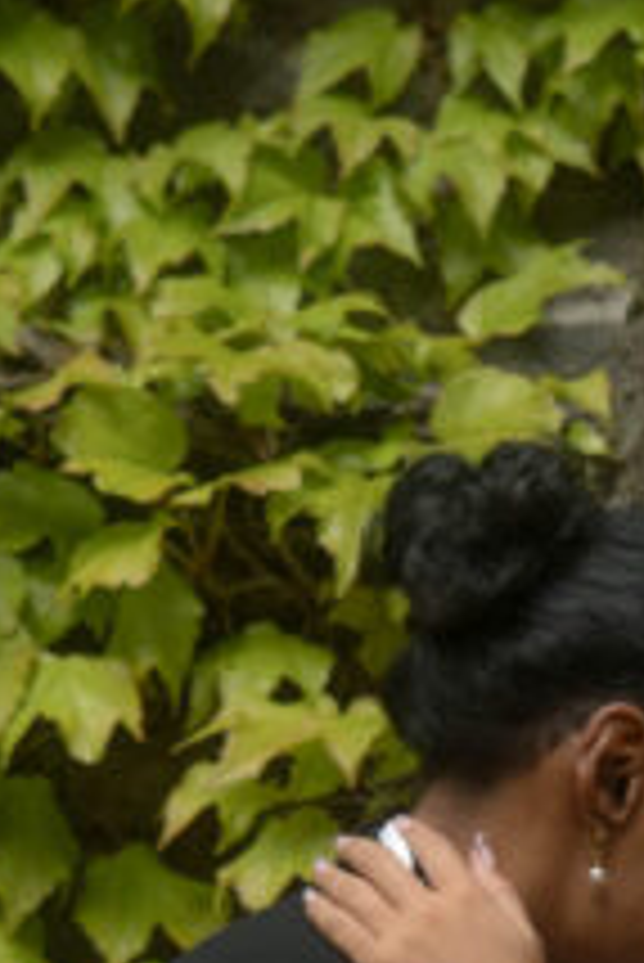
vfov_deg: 11.1
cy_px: 1174
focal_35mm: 182
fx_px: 4875
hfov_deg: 7.5
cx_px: 723
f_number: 2.2
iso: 200
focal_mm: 38
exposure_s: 1/160
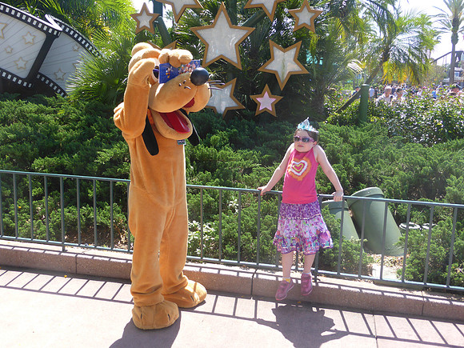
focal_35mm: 35
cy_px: 174
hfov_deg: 52.6
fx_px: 469
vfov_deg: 40.7
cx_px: 232
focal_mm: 6.1
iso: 100
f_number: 3.7
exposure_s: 1/320
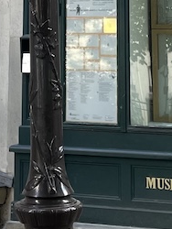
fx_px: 880
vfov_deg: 14.1
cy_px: -92
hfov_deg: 11.1
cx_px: 50
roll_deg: -0.7
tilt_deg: +10.6
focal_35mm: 133
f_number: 1.6
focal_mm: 4.2
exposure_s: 1/121
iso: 80
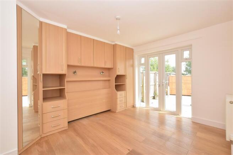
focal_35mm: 15
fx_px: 97
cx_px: 116
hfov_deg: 100.4
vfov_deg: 77.3
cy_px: 78
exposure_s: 1/200
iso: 400
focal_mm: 10
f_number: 8
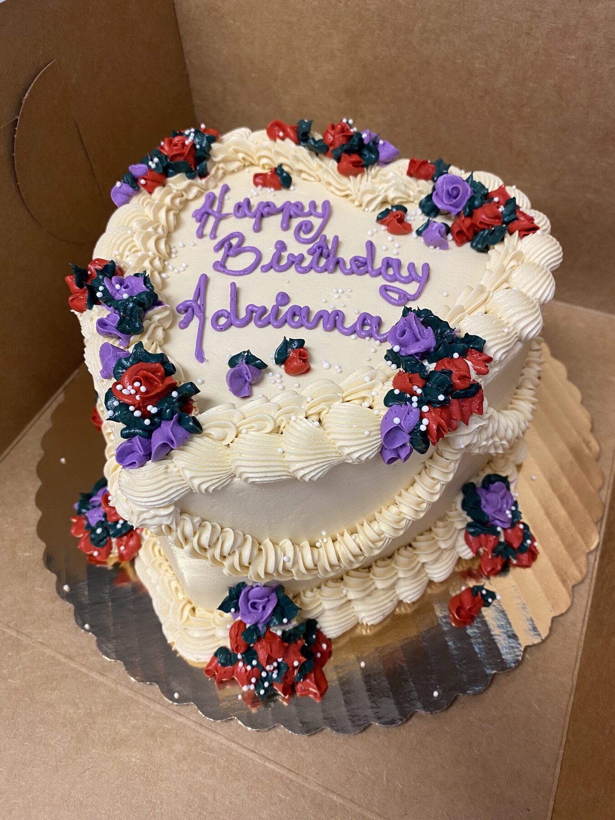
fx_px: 616
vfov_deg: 67.3
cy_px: 410
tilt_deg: -51.1
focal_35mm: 26
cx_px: 308
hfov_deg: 53.1
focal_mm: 4.25
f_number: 1.8
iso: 80
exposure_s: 1/60
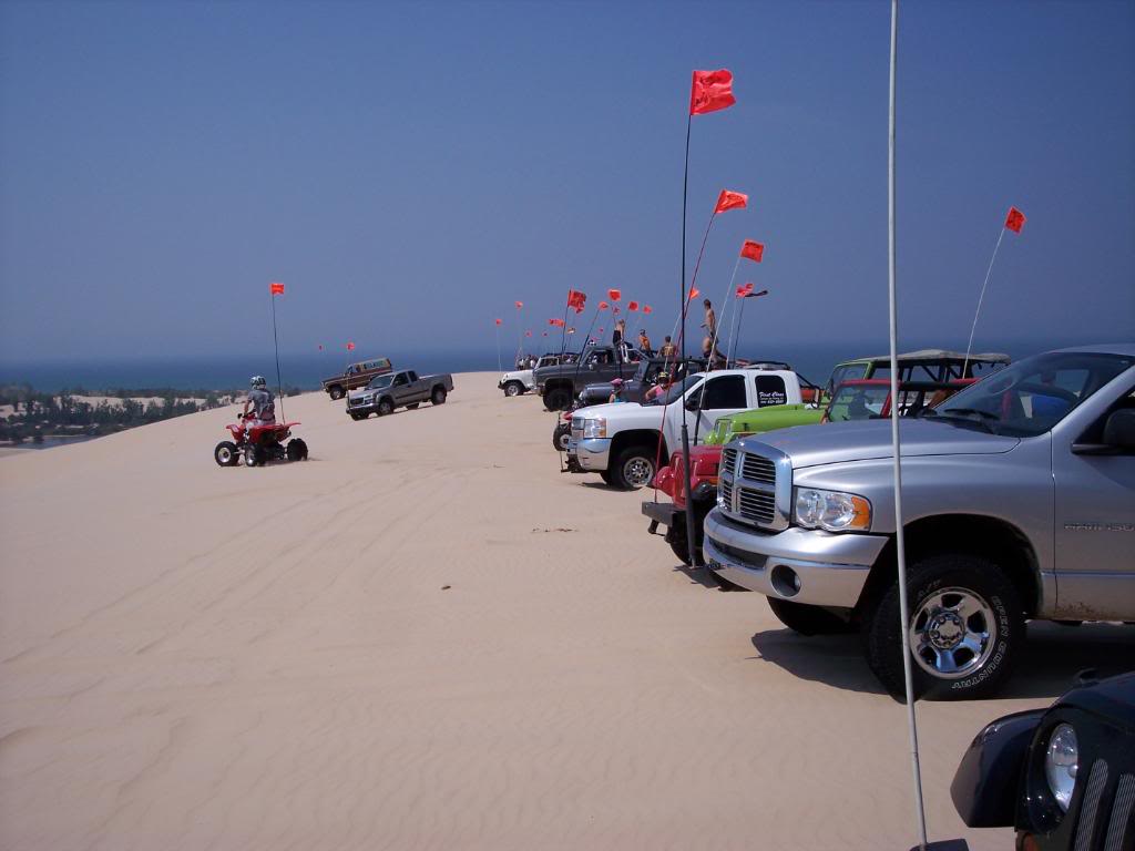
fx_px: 1279
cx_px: 568
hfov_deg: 47.9
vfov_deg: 36.8
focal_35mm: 39
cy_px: 426
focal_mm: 8
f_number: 5.6
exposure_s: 1/1000
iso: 100
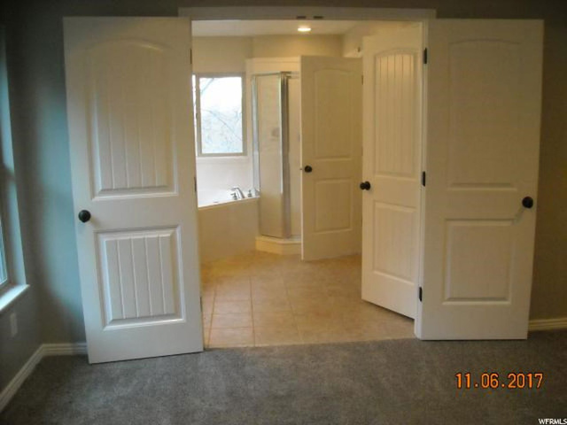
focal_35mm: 35
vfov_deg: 40.7
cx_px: 284
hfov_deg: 52.6
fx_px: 573
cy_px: 212
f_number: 2.8
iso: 800
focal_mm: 5.7
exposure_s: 1/74
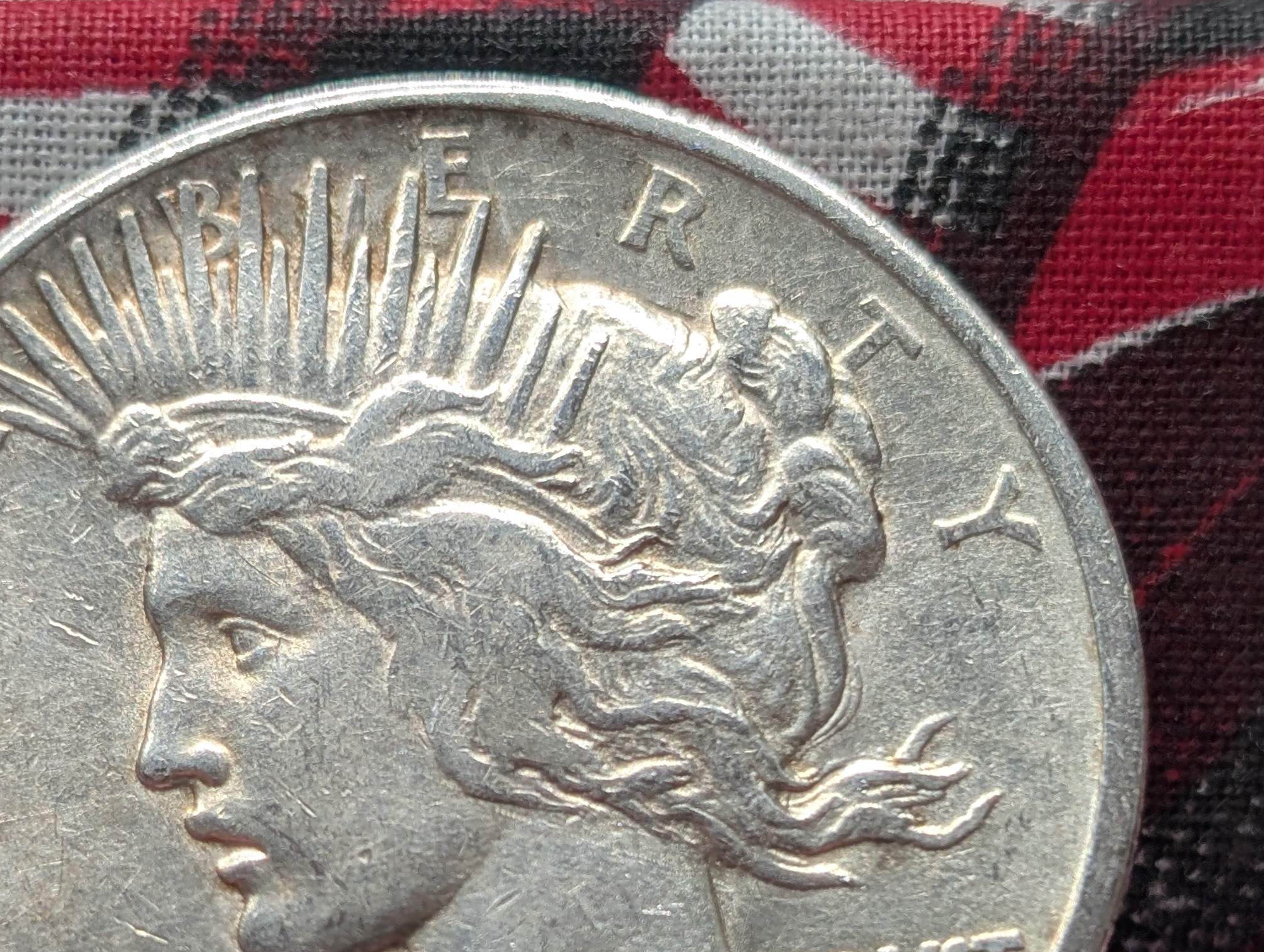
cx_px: 438
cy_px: 794
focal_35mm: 100
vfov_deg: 14.7
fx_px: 3657
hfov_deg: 19.6
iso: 27
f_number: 1.68
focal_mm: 6.9
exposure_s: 1/61.2
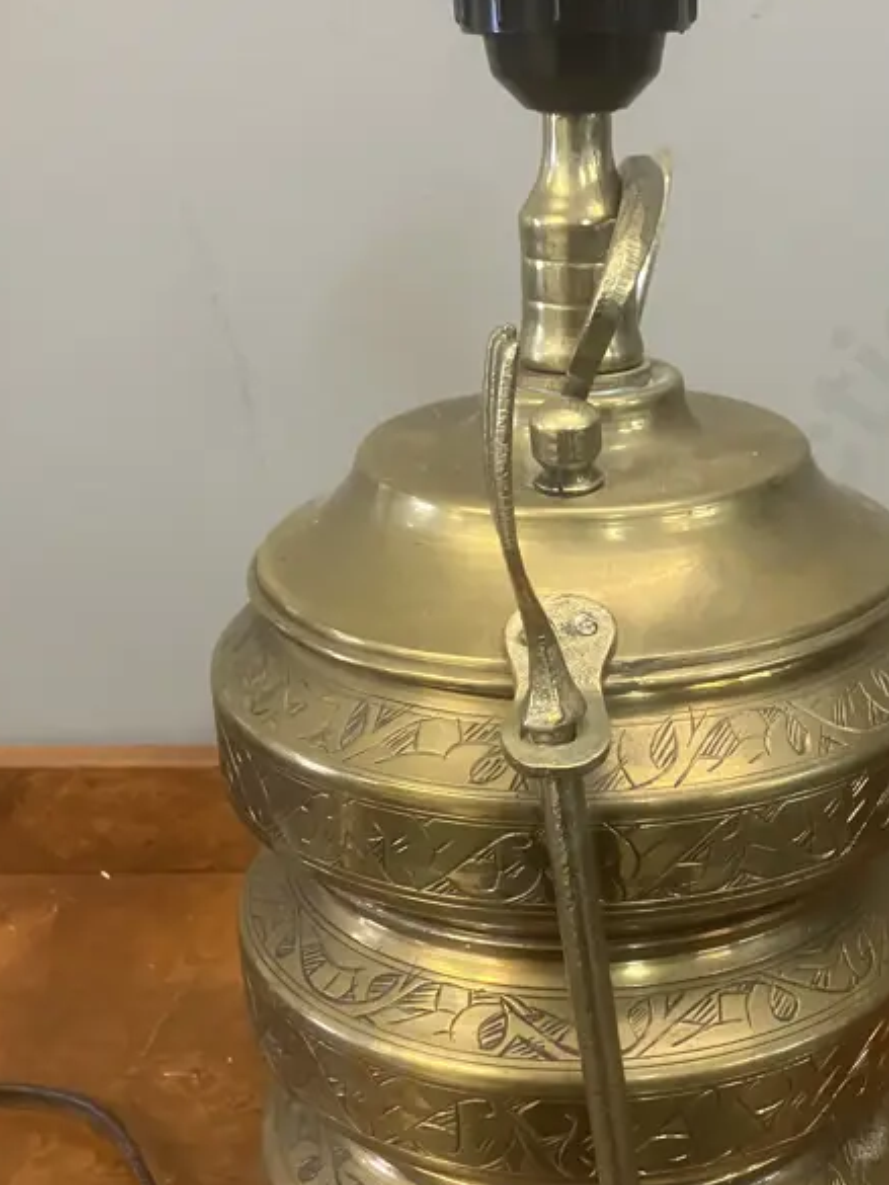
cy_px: 677
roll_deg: -0.2
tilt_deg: -21.1
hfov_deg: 29.3
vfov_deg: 38.8
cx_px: 658
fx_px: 1677
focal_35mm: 49
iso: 320
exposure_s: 1/50
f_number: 1.8
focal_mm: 3.99
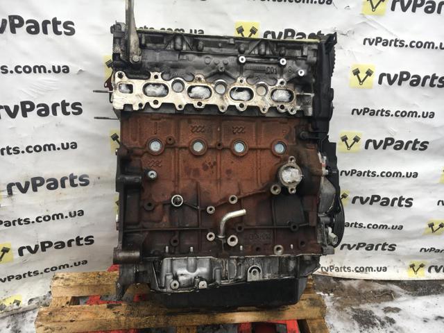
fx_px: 372
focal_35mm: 29
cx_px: 222
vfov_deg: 48.2
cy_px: 166
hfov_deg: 61.7
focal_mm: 4.15
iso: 32
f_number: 2.2
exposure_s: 1/100
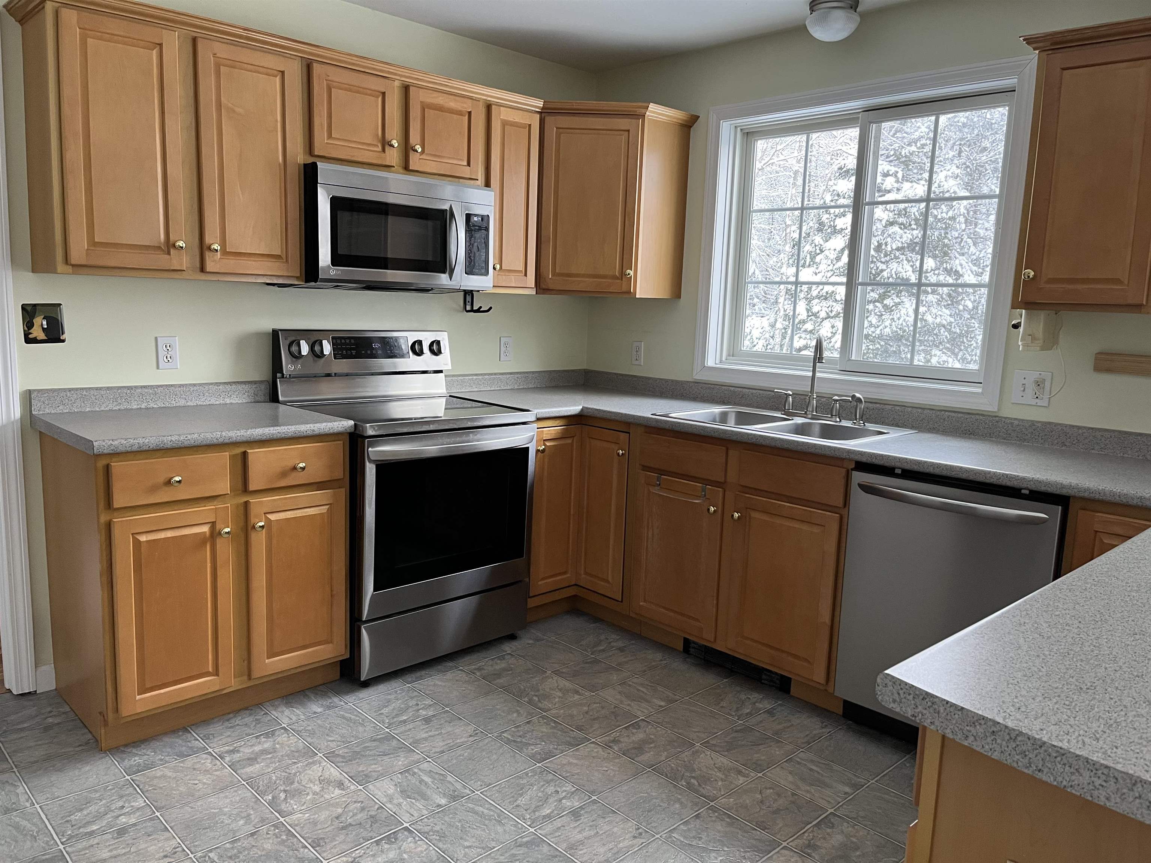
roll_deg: -2.2
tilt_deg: -9.9
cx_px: 576
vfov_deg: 53.1
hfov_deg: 67.3
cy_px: 432
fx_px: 865
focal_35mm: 26
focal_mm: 5.1
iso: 125
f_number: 1.6
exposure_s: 1/92
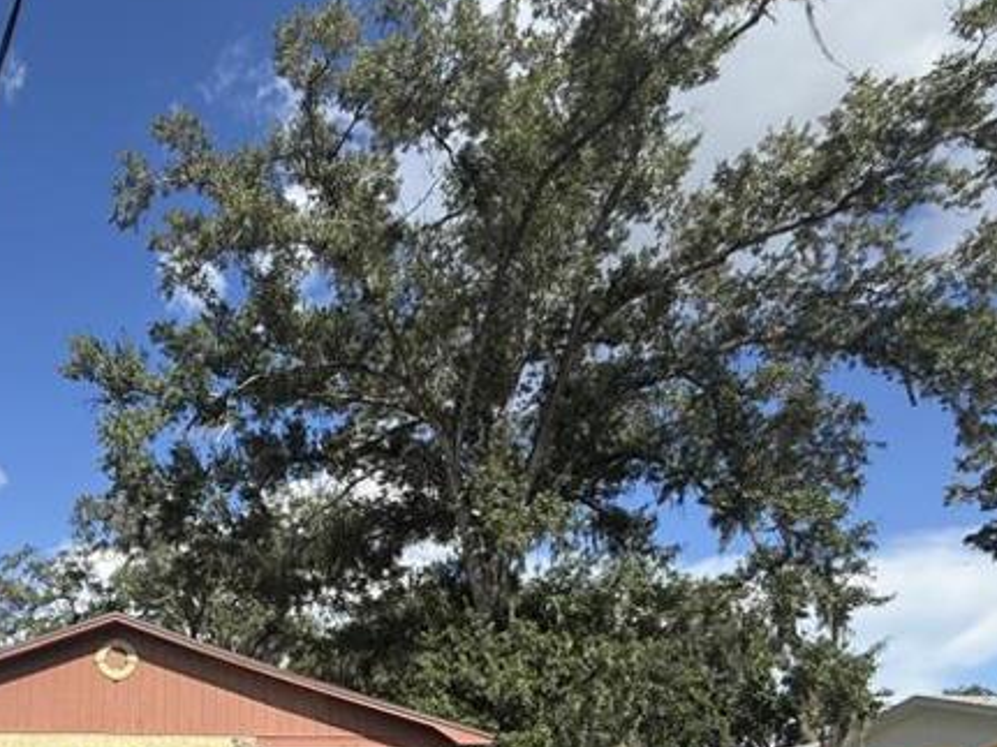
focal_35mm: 26
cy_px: 659
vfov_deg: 48.1
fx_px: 749
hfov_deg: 60.4
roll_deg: -1.6
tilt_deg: +9.9
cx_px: 164
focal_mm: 2.22
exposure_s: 1/1698
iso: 50
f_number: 2.2
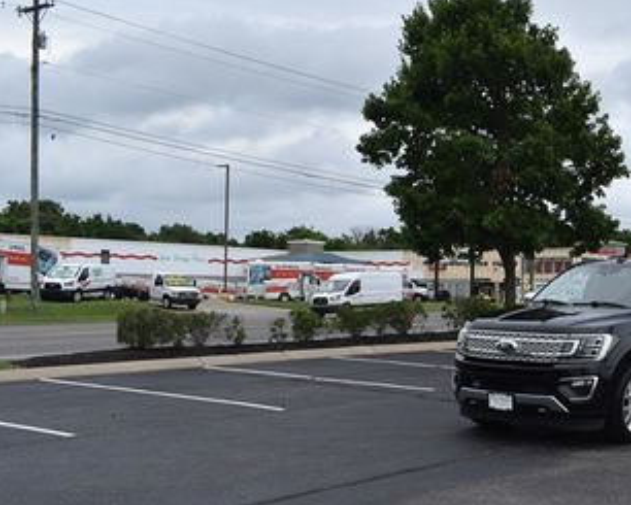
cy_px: 271
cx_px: 621
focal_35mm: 53
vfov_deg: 28.6
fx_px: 990
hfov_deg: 32.7
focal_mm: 18
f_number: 8
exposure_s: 1/250
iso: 100
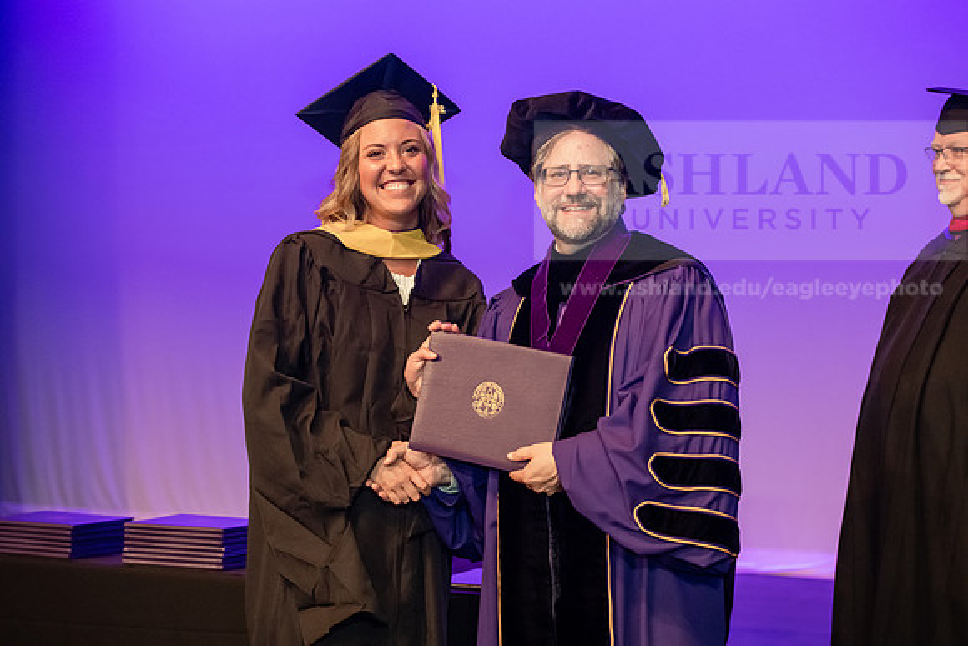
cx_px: 484
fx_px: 2205
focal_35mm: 82
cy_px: 323
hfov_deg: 24.8
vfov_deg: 16.7
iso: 3200
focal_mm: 82
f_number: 4
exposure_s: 1/200
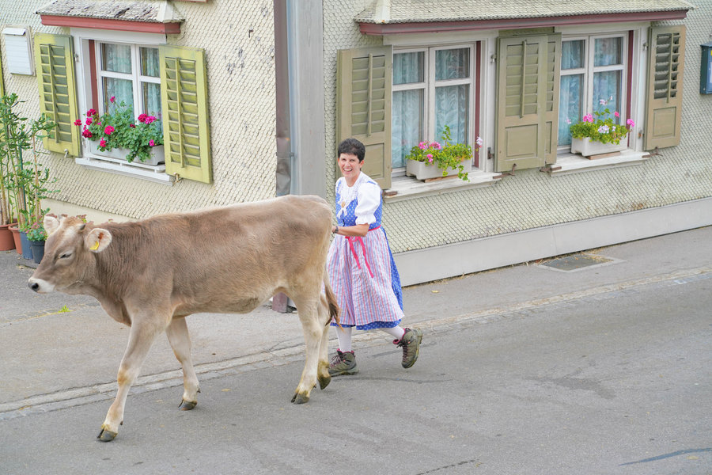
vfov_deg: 16.1
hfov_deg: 23.9
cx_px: 356
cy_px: 238
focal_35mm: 85
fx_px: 1681
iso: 800
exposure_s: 1/640
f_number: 5.6
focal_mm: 85
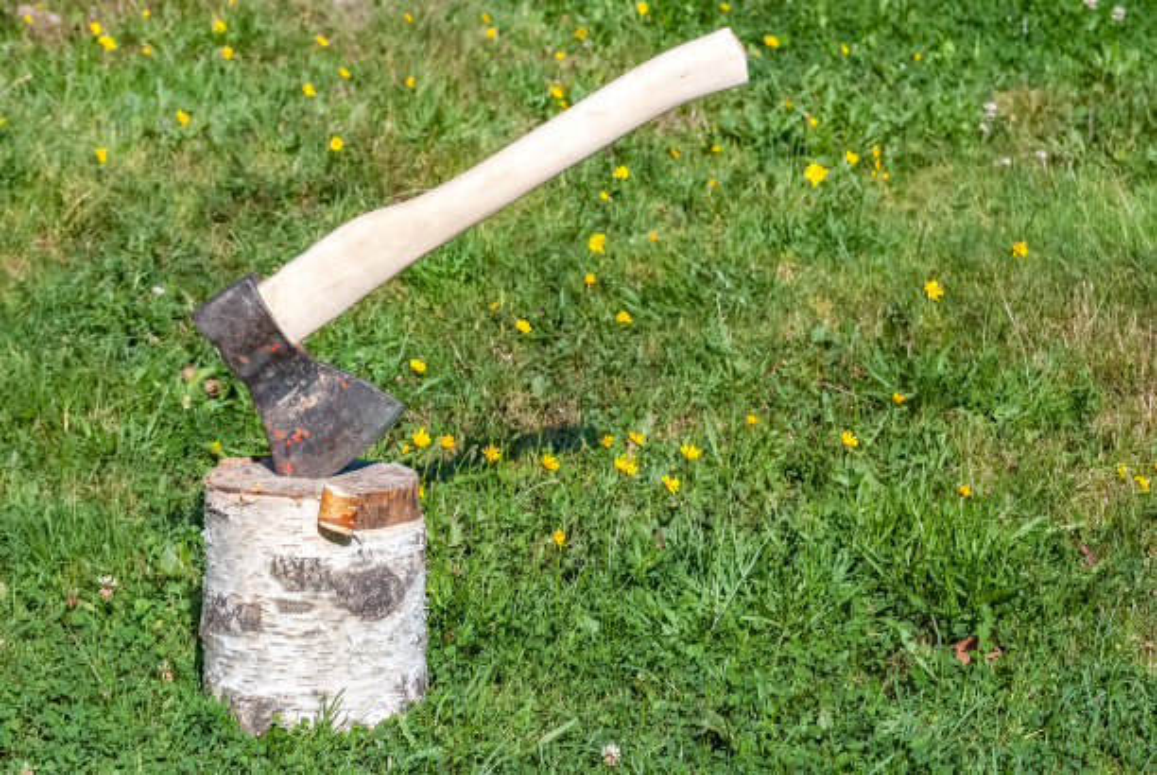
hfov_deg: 17.0
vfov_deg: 11.5
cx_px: 578
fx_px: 3862
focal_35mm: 120
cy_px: 388
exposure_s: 1/400
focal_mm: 80
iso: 100
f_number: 9
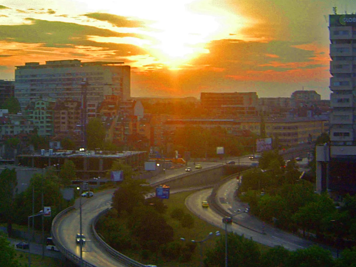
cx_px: 86
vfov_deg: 16.0
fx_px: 946
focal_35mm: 92
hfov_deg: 21.1
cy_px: 91
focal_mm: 7.5
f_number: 2.7
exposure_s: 1/41.4
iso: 50
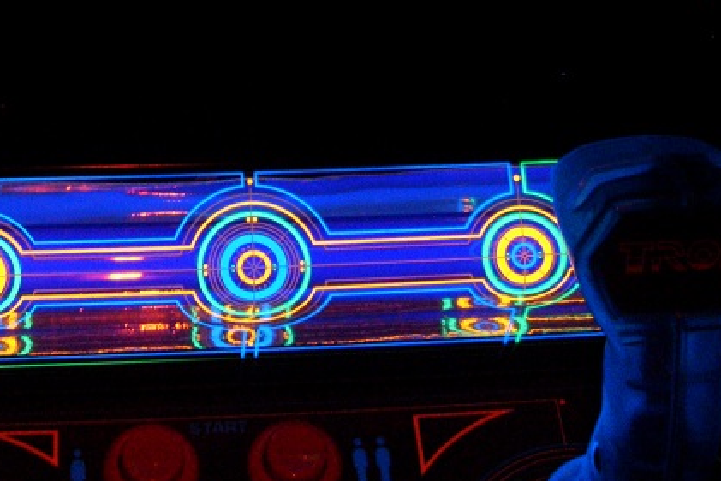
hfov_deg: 23.6
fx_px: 1723
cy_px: -288
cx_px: 331
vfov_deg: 14.6
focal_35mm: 86
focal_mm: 6.3
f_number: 2.8
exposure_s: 1/45
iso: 400
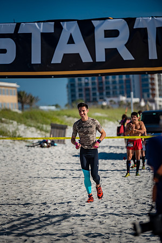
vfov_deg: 13.7
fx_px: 1012
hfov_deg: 9.1
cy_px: 122
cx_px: 81
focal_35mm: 150
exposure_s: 1/4000
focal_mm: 150
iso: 250
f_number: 2.8
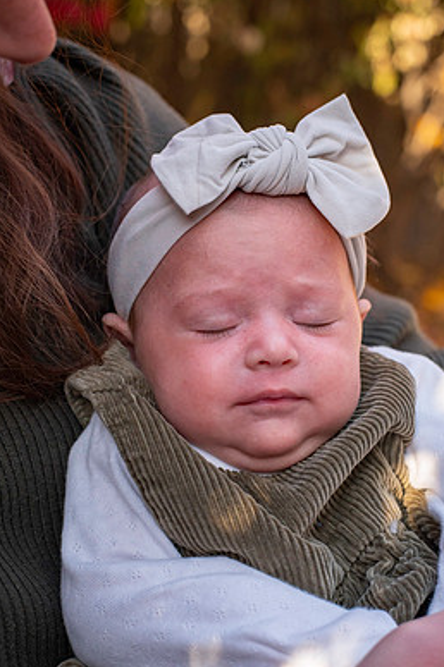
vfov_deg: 34.5
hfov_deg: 23.3
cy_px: 380
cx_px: 237
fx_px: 1075
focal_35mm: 58
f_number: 5
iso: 3200
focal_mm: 50
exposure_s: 1/2500
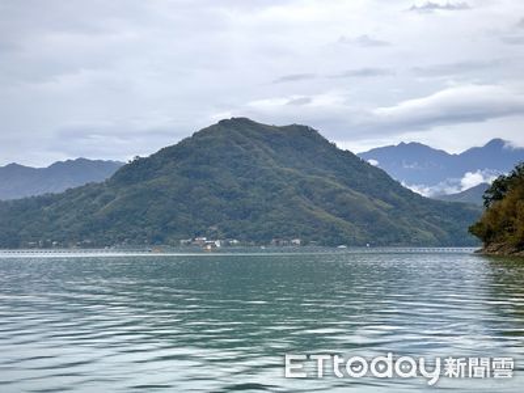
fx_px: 1166
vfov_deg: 19.1
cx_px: 262
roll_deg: +0.3
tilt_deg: +2.2
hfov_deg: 25.3
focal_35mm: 77
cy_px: 196
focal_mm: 9
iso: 25
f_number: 2.8
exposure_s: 1/536
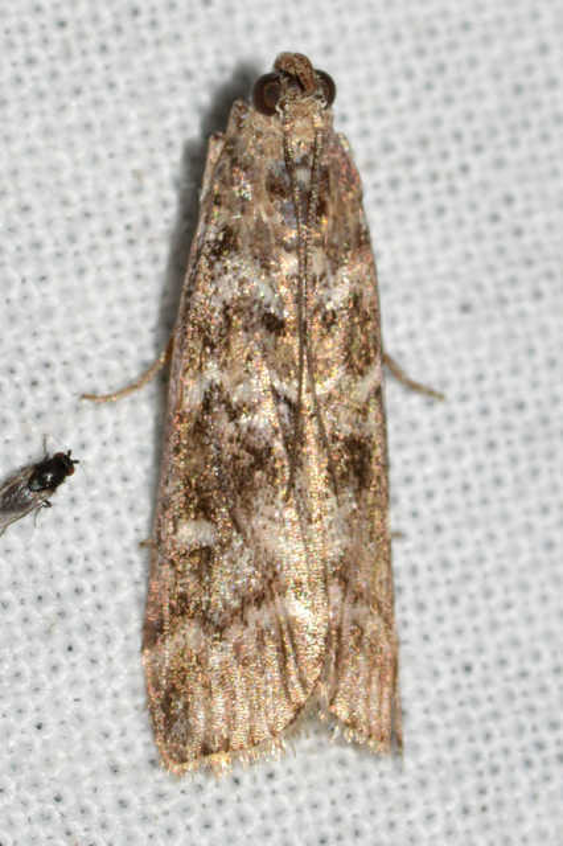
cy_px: 423
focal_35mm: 150
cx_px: 282
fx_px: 3522
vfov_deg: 13.7
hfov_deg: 9.1
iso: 100
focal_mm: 100
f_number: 20
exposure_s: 1/200
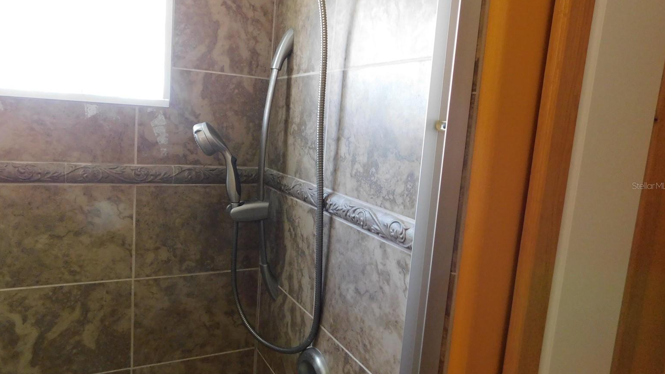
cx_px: 328
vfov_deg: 44.4
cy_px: 185
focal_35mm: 26
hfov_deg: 71.9
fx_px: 458
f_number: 3
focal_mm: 4
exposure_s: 1/20
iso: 400
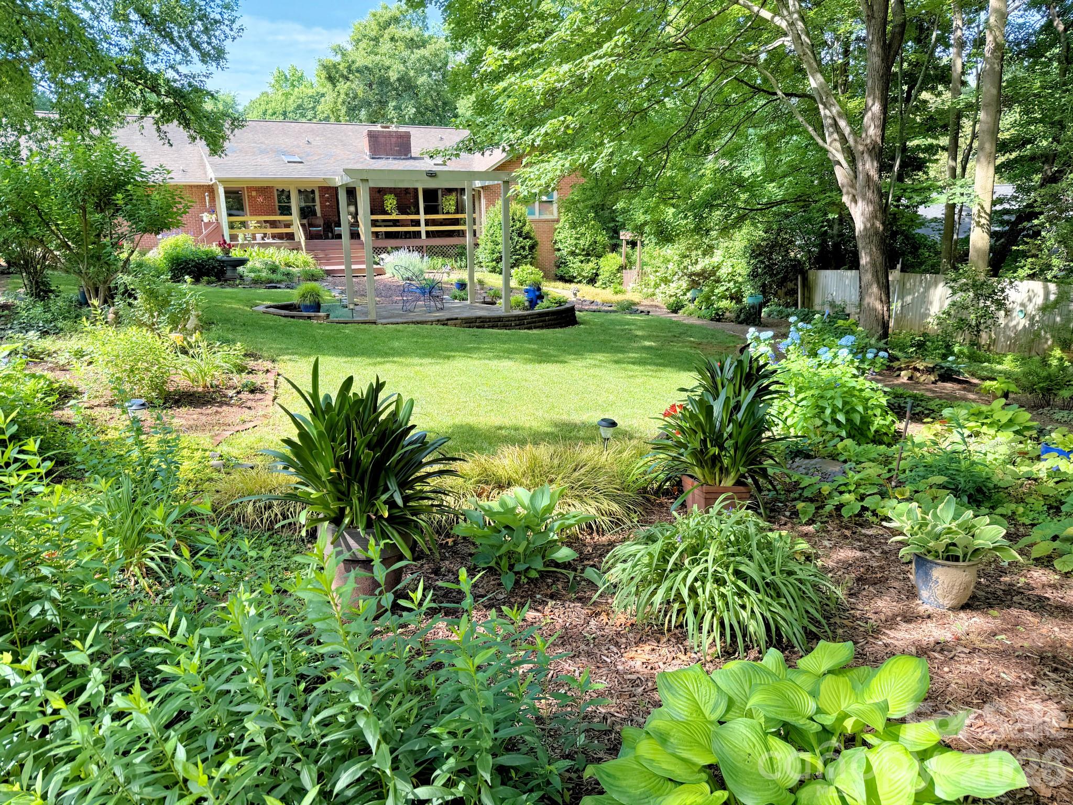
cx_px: 536
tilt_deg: -13.4
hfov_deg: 71.6
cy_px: 402
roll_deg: +1.2
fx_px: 744
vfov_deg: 56.8
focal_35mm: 24
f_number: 1.78
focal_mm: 6.76
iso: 80
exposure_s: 1/504
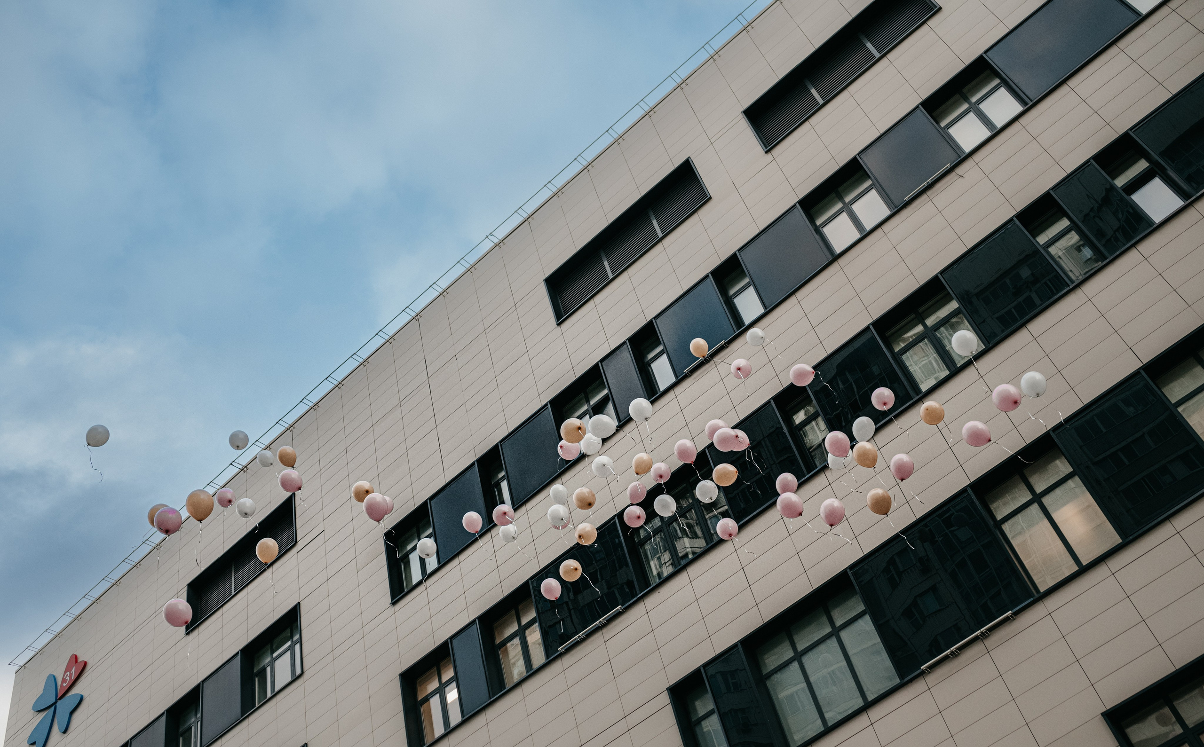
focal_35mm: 37
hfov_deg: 53.4
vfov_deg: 34.7
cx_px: 615
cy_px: 410
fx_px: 1196
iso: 1000
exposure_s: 1/400
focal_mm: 35
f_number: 4
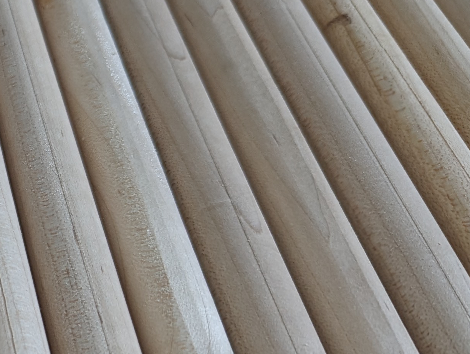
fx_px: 1088
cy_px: 236
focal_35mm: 80
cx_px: -228
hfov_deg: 20.8
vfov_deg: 18.4
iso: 67
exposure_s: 1/236
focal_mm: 6.81
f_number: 1.85
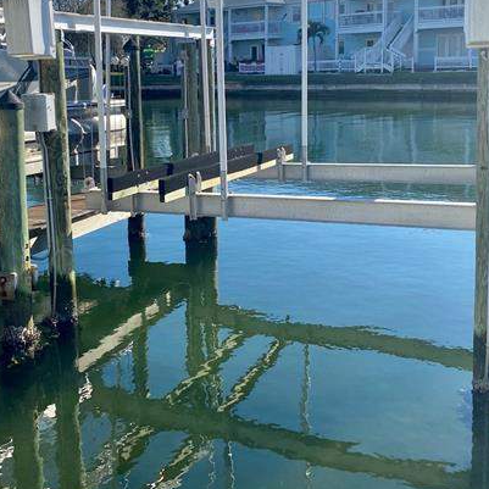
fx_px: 703
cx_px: 209
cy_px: 170
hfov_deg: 38.3
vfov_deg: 38.0
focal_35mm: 44
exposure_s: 1/2625
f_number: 1.8
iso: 32
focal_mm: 4.25
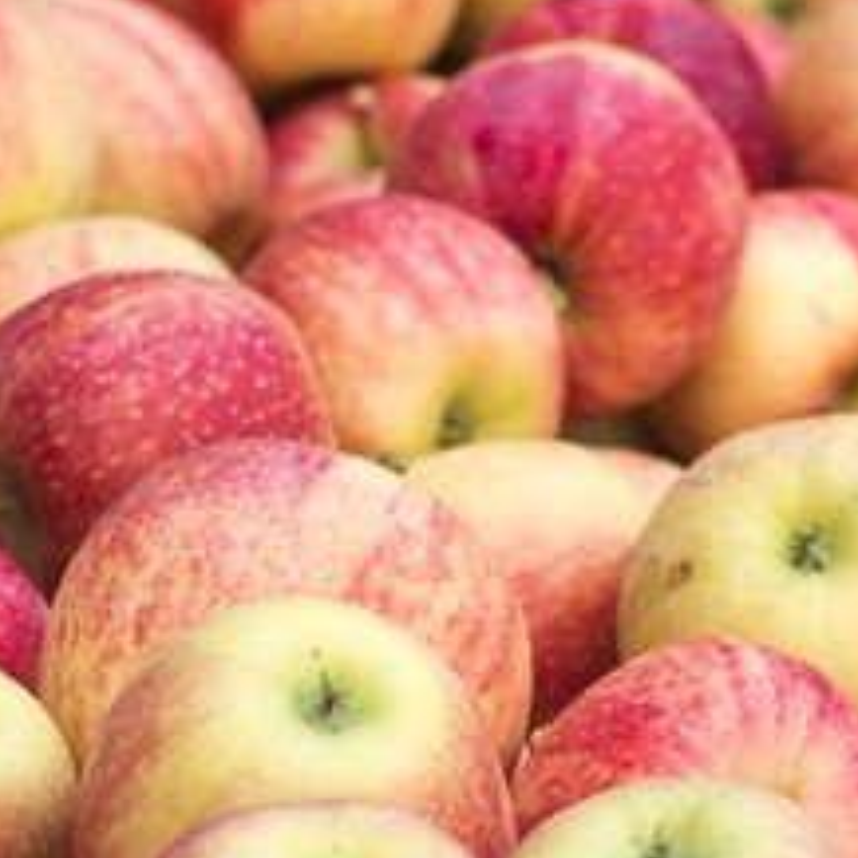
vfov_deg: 11.1
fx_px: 4403
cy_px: 779
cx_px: 617
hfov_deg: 11.1
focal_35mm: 157
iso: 160
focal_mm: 50
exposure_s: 1/640
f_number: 4.5
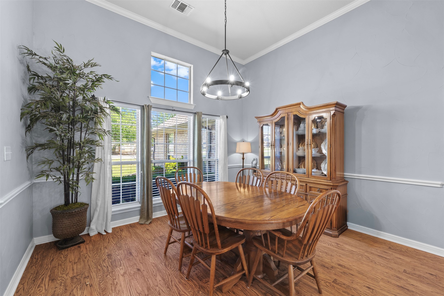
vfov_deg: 85.4
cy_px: 148
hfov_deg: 108.3
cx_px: 222
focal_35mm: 13
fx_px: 160
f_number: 9
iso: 250
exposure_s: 2
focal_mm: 13
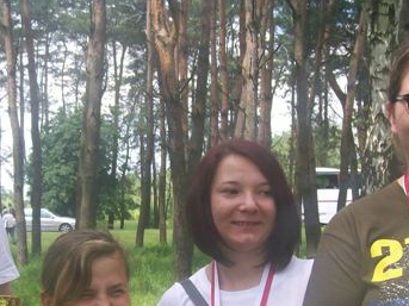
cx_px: 182
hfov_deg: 23.3
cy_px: 275
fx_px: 992
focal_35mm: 84
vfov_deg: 17.3
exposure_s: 1/396
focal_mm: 6
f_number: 2.7
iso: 80
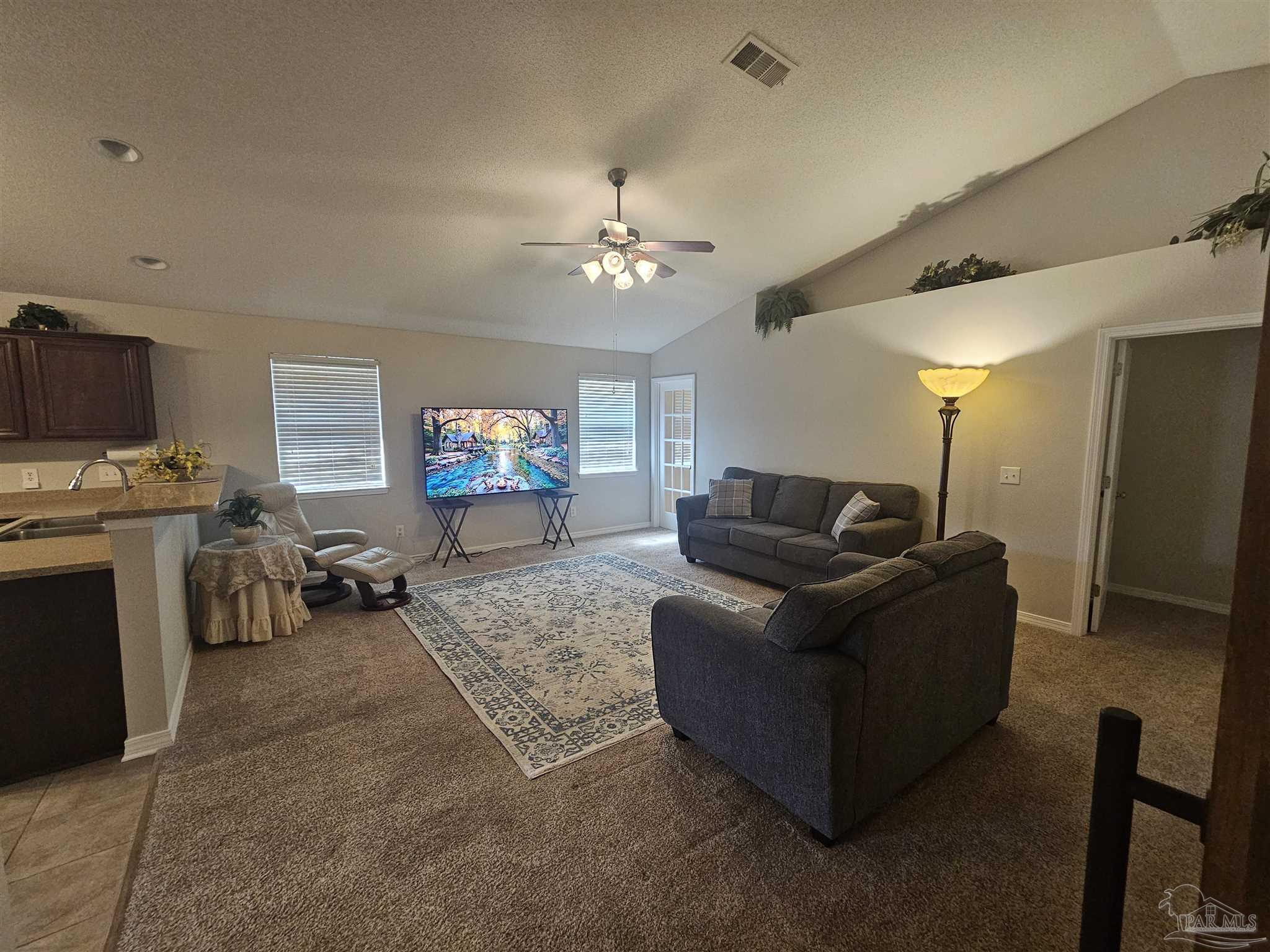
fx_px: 477
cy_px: 476
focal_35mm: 13
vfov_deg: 89.9
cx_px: 635
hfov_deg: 106.2
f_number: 2.2
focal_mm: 2.2
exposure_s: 1/40
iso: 320
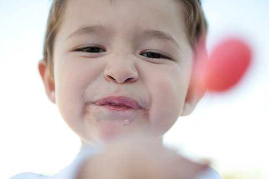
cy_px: 91
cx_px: 134
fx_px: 613
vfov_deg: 16.7
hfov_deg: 24.8
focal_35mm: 82
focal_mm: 70
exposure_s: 1/500
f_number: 2.8
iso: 200
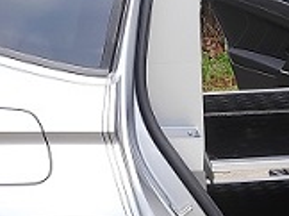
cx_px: 211
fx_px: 825
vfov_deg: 14.7
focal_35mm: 99
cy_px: 195
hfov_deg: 19.7
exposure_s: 1/147
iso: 100
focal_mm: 3.94
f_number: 1.9
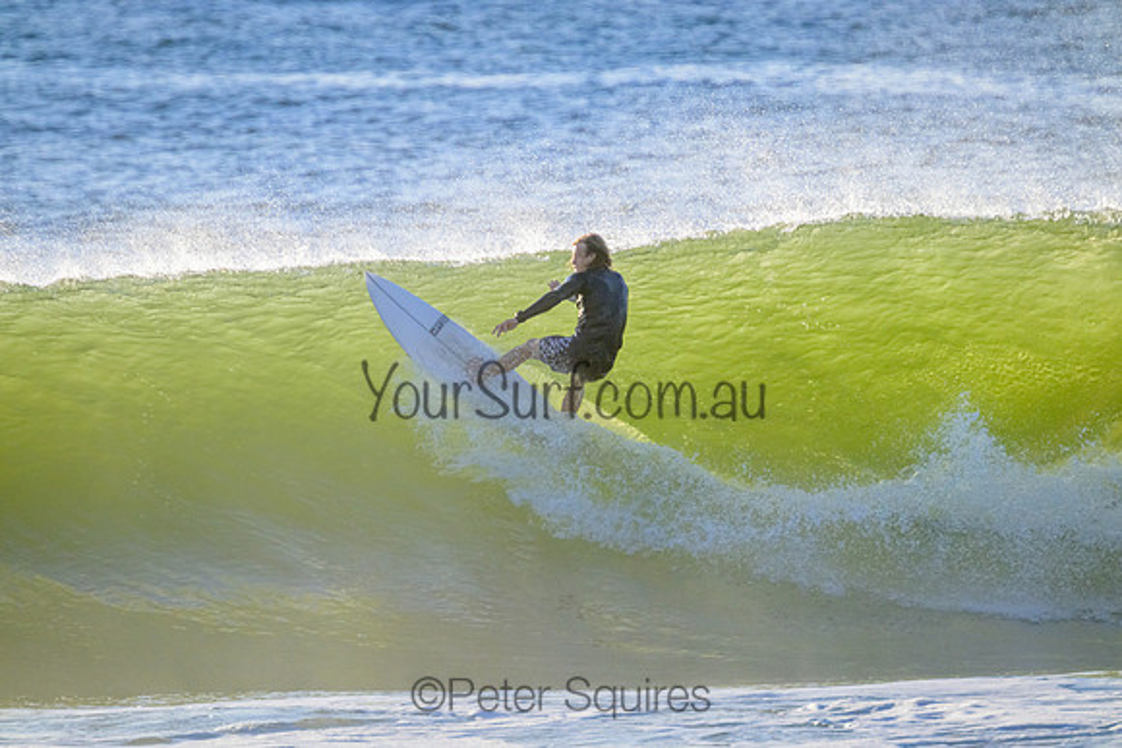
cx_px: 561
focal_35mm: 800
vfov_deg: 1.7
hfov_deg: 2.6
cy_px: 374
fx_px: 24938
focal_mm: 800
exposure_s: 1/2000
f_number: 11
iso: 1800
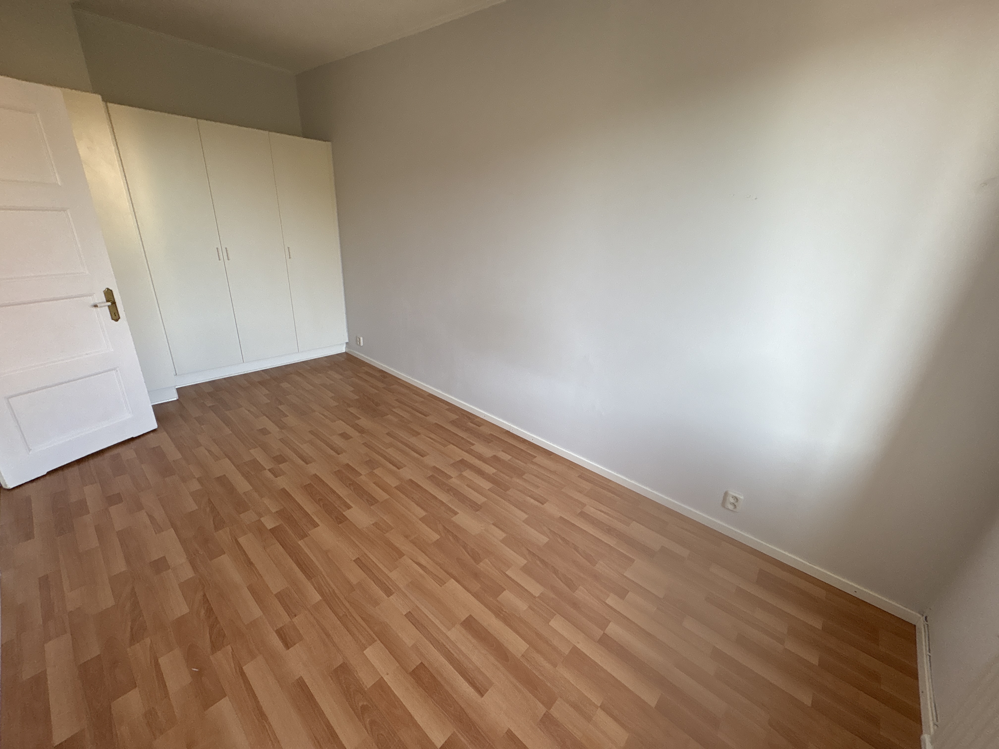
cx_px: 500
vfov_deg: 85.7
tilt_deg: -21.3
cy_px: 374
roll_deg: -4.7
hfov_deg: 102.1
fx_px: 404
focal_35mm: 14
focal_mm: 2.22
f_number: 2.2
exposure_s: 1/99
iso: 160
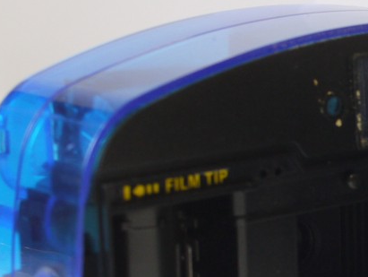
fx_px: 1862
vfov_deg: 8.5
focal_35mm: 175
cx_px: 482
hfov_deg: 11.0
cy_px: 259
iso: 400
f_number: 7.1
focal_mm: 30
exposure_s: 1/25
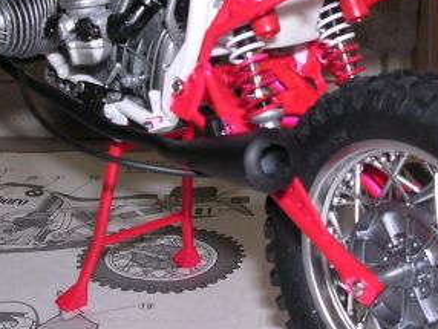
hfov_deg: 22.9
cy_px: 75
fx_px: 1076
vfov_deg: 17.3
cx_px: 280
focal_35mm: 85
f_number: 5.6
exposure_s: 1/60.1
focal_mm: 5.8
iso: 100
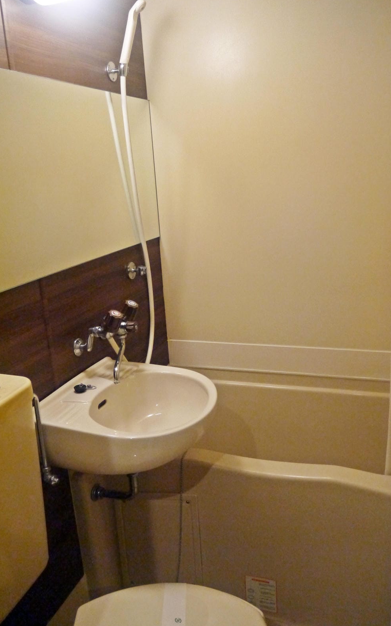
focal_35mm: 30
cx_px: 210
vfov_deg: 62.9
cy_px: 311
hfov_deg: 41.8
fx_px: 512
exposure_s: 1/125
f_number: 3.5
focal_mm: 14
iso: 1600
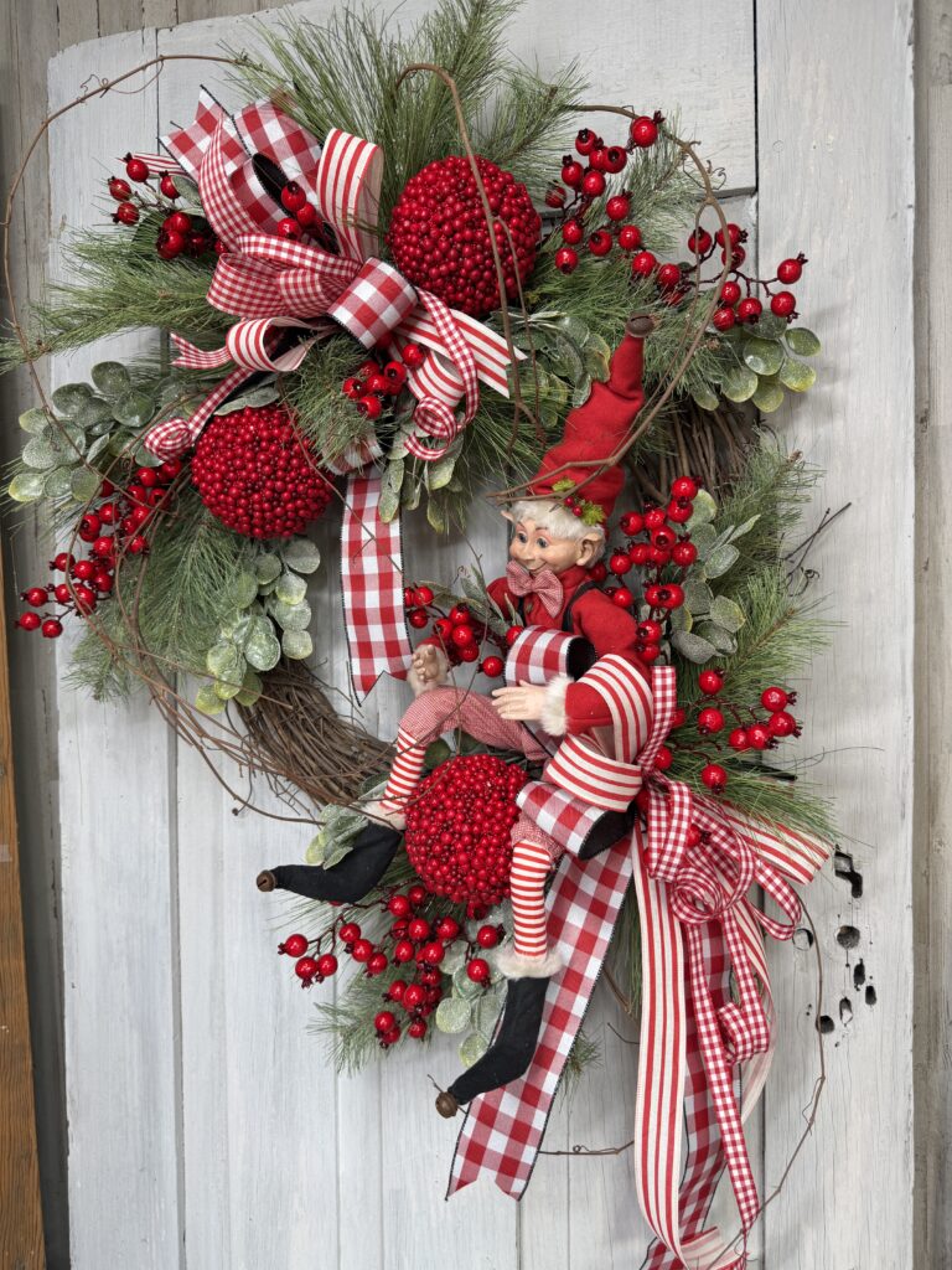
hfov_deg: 56.8
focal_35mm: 24
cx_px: 476
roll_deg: +1.6
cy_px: 635
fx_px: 880
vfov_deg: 71.6
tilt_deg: -2.8
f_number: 1.78
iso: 50
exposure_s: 1/120
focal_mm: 6.76
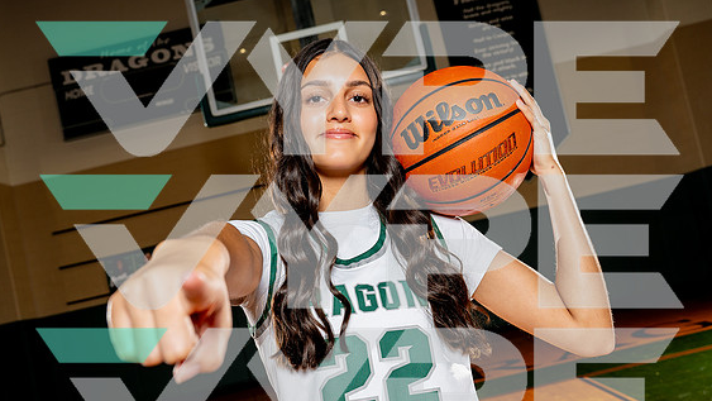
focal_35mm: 37
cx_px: 359
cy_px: 241
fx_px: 699
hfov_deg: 54.0
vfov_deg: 31.9
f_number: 5.6
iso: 160
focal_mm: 32
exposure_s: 1/250
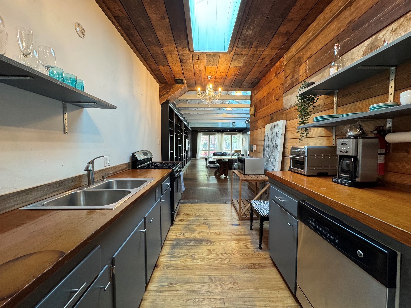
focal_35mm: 14
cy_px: 154
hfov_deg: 102.1
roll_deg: -0.1
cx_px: 206
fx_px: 166
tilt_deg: -3.2
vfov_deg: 85.7
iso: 320
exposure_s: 1/60
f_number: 2.2
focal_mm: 2.22
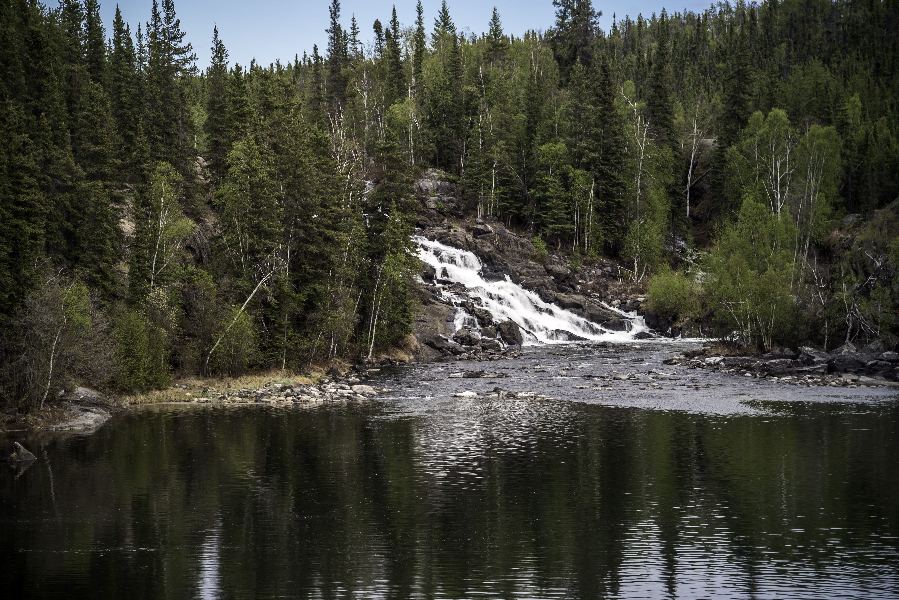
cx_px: 450
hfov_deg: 17.1
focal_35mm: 120
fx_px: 2998
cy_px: 300
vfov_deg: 11.4
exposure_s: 1/15
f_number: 5
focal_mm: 120
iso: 100
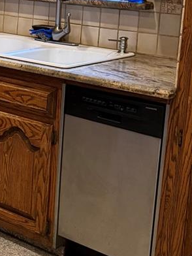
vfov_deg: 20.7
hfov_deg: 14.3
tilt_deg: -11.1
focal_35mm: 94
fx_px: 695
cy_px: 71
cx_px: -123
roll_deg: -0.7
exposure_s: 1/60
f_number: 1.78
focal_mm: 6.76
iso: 320
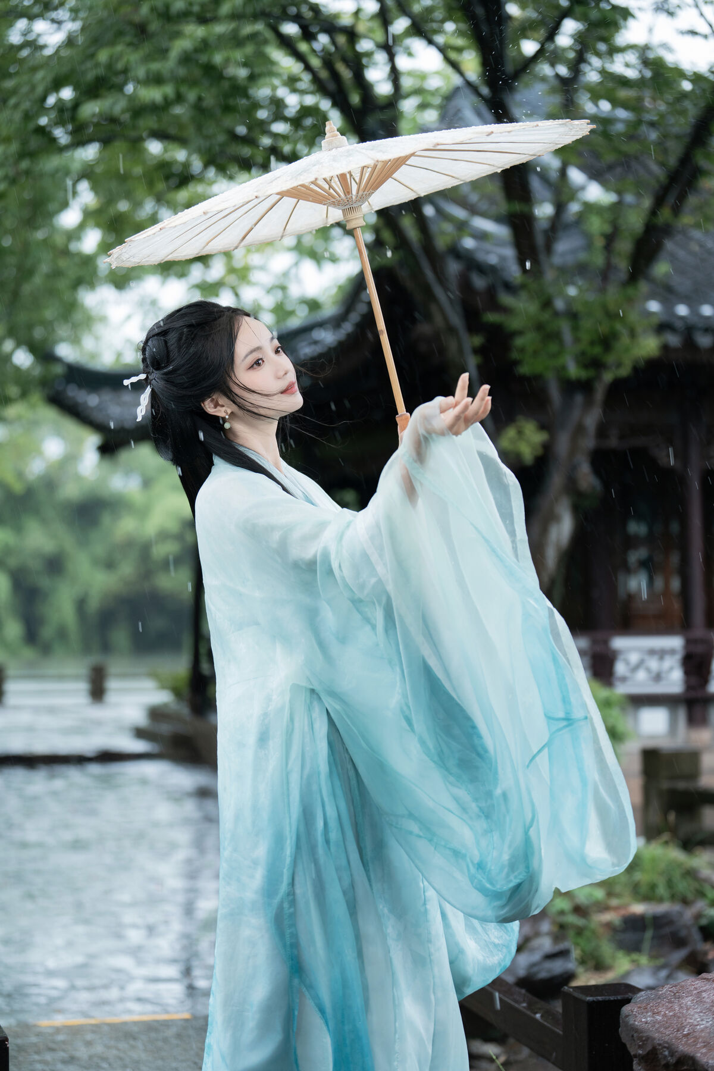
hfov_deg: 19.5
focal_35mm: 70
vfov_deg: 28.8
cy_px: 536
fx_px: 2082
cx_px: 357
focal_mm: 70
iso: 500
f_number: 2.8
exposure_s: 1/200
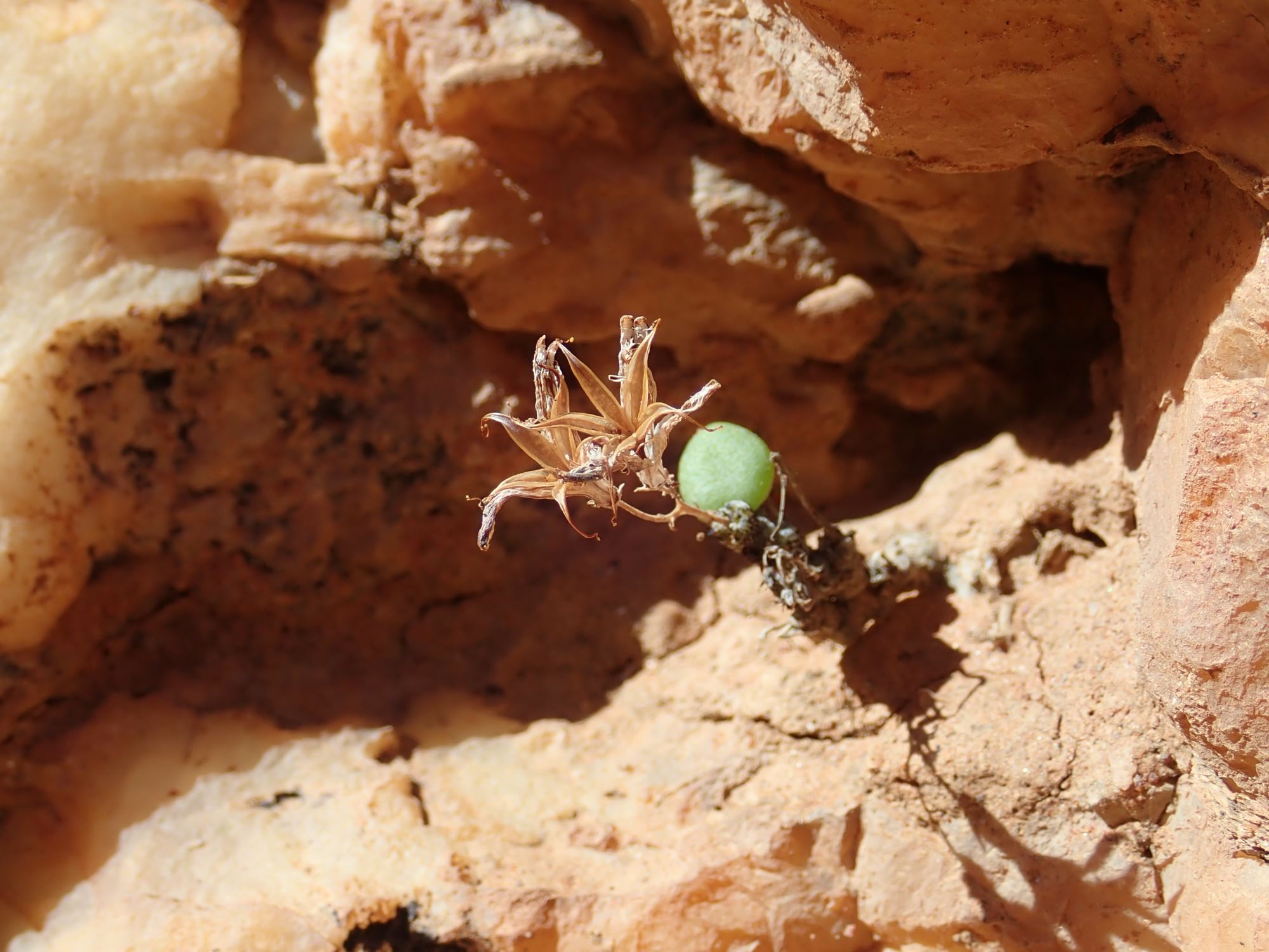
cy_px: 476
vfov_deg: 24.0
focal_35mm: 61
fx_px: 2236
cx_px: 634
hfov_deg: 31.7
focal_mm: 11.01
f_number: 5
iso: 100
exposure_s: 1/320
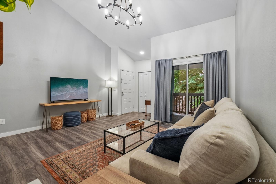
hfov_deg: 100.4
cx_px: 138
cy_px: 92
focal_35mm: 15
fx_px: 115
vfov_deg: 77.3
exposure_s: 1/8
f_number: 8
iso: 320
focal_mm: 10
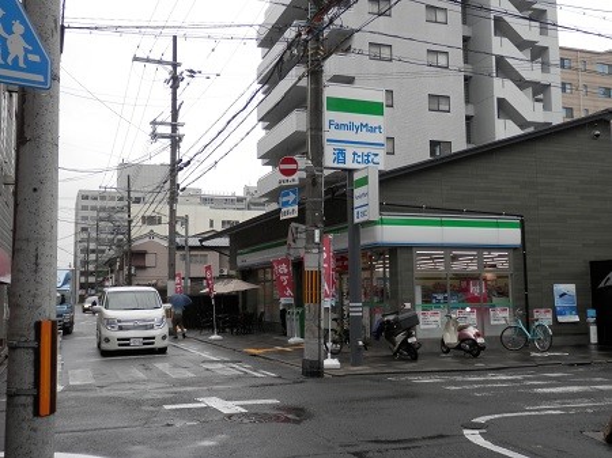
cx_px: 306
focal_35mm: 37
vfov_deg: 38.6
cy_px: 229
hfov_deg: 50.2
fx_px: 654
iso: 80
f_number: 3.6
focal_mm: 6.6
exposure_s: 1/200
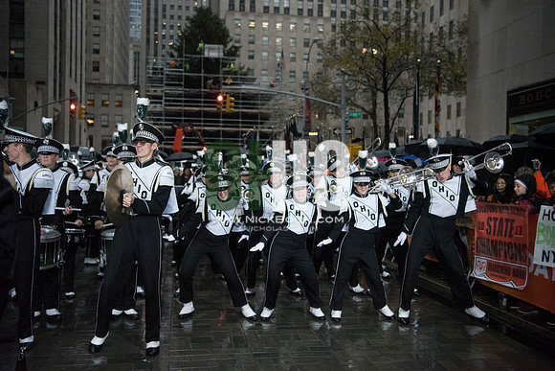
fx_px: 586
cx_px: 278
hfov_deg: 50.7
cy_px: 186
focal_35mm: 38
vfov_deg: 35.1
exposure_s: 1/4000
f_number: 2.8
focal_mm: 38
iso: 10000
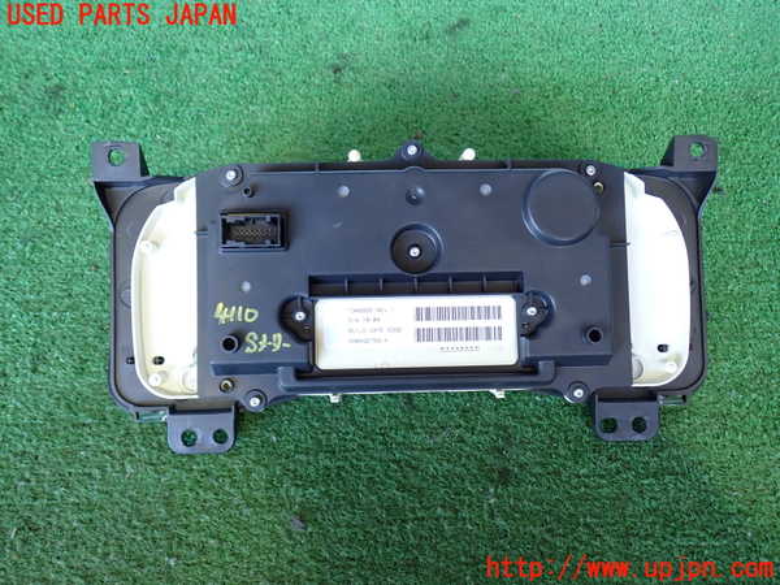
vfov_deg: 46.8
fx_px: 676
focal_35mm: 30
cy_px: 292
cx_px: 390
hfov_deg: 60.0
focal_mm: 5.4
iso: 200
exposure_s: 1/30
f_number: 2.3
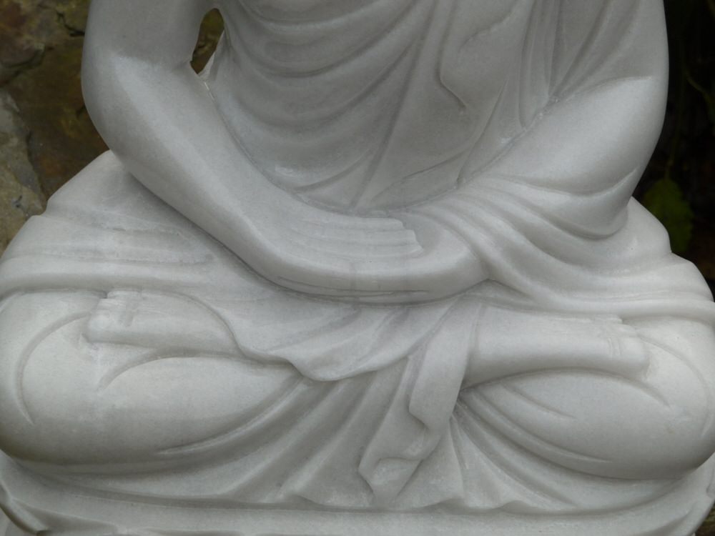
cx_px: 358
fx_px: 2644
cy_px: 268
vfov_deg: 11.6
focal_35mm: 128
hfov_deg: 15.4
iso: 100
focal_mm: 21.8
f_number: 4.7
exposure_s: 1/125
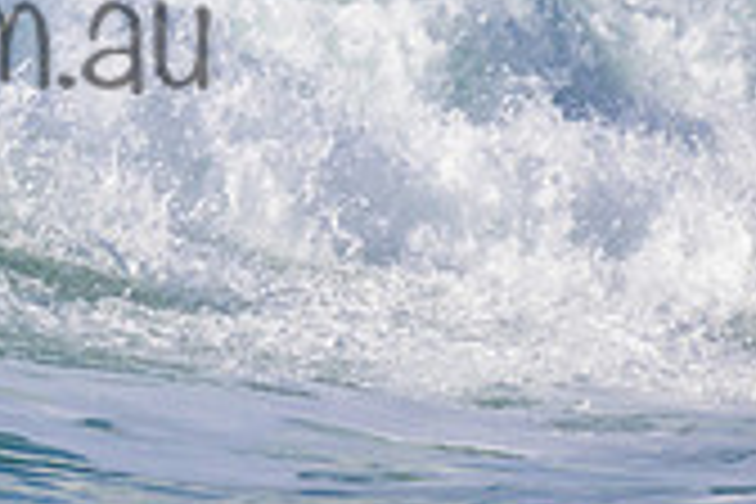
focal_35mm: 2765
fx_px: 58060
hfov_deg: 0.7
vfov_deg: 0.5
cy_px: -16
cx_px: -266
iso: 1100
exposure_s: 1/2000
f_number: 11
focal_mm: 800
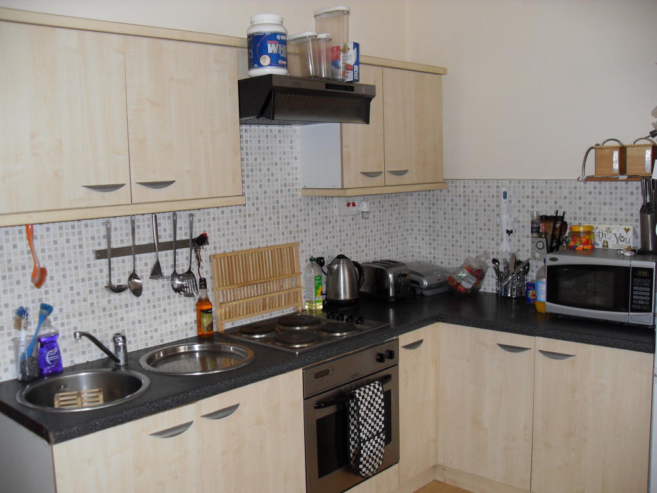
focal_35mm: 35
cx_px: 328
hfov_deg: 52.6
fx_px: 664
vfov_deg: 40.7
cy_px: 246
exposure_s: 1/45
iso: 100
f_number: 2.8
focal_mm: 6.3
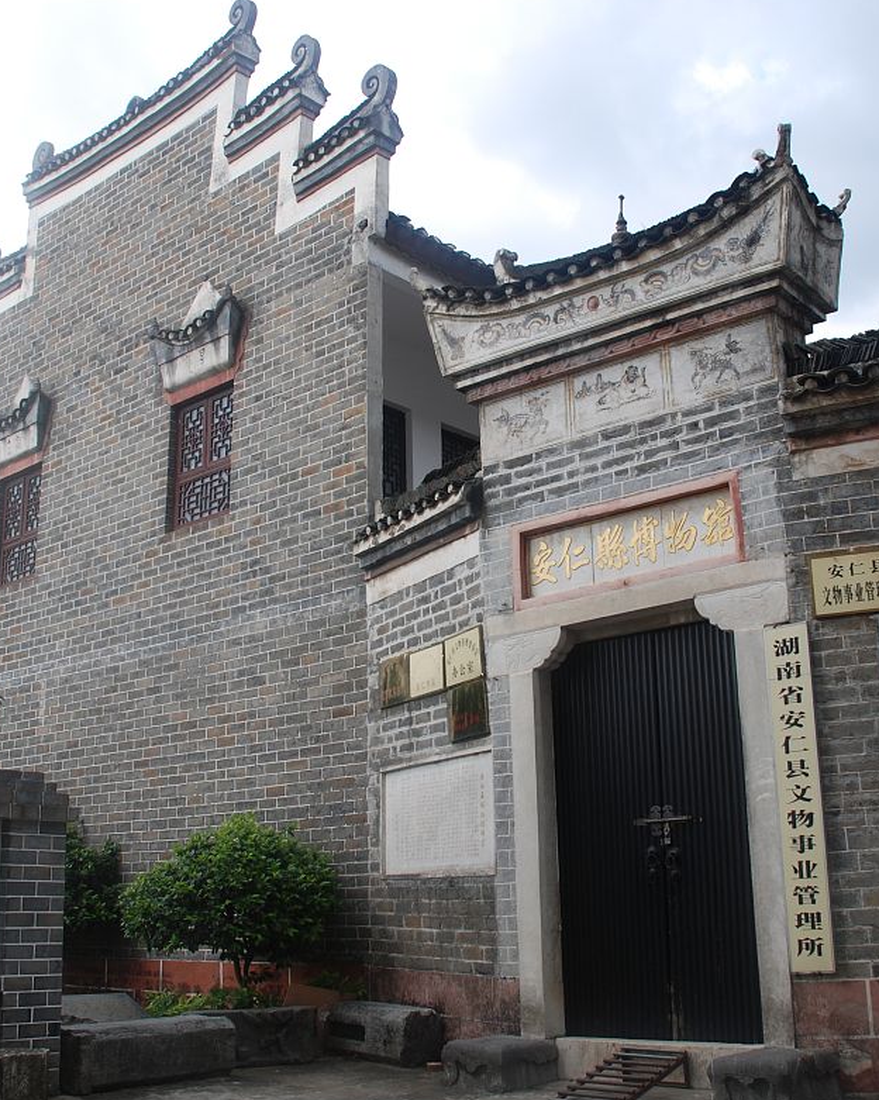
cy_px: 546
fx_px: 1269
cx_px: 468
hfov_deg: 38.2
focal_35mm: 39
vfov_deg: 46.9
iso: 125
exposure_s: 1/125
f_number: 5.6
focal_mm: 18
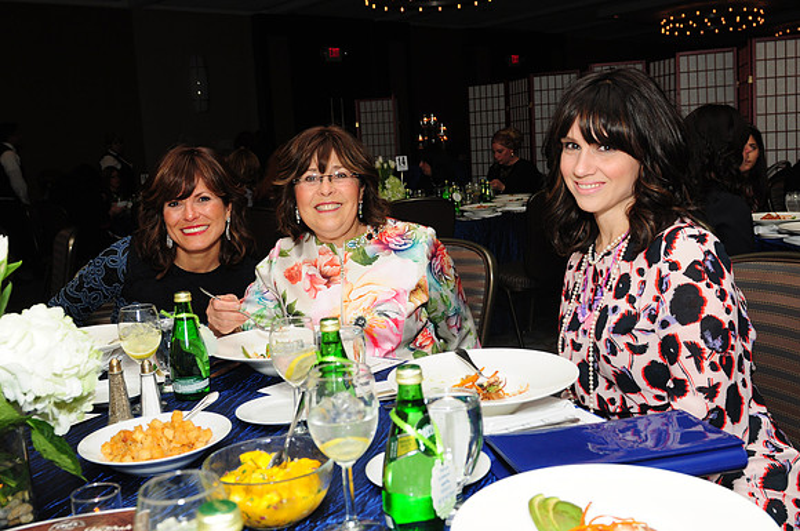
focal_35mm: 36
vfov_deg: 36.8
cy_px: 266
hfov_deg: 53.2
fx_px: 799
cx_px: 400
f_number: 5
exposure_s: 1/60
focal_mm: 24
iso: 500
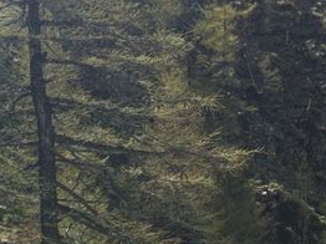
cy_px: 325
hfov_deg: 18.4
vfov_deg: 13.3
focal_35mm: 107
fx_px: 1007
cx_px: 177
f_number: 2.8
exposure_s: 1/603
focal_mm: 3.85
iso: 80
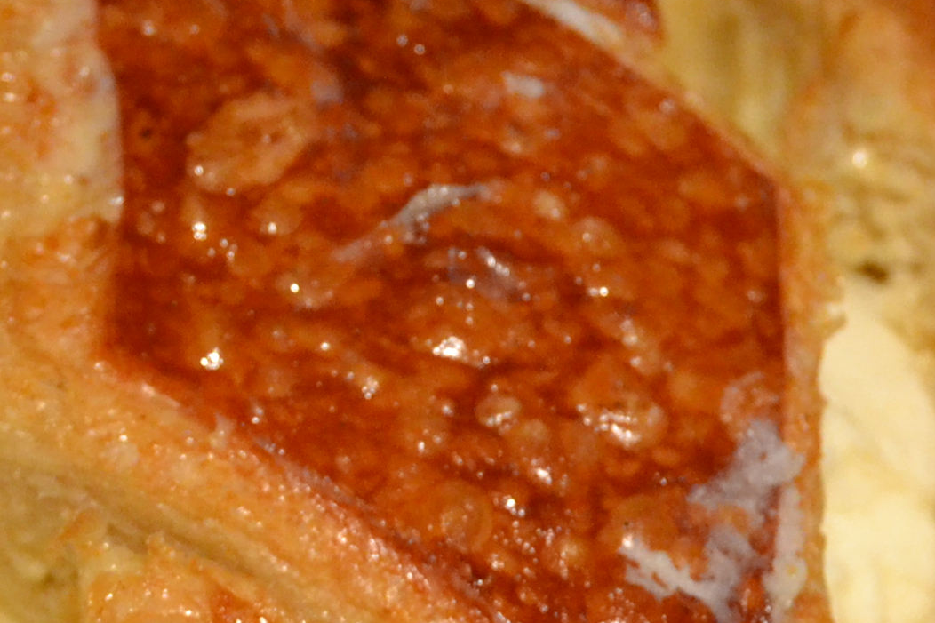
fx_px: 7167
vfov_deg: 4.9
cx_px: 149
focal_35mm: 276
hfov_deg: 7.4
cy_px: 911
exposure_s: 1/60
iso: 2000
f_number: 5
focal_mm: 42
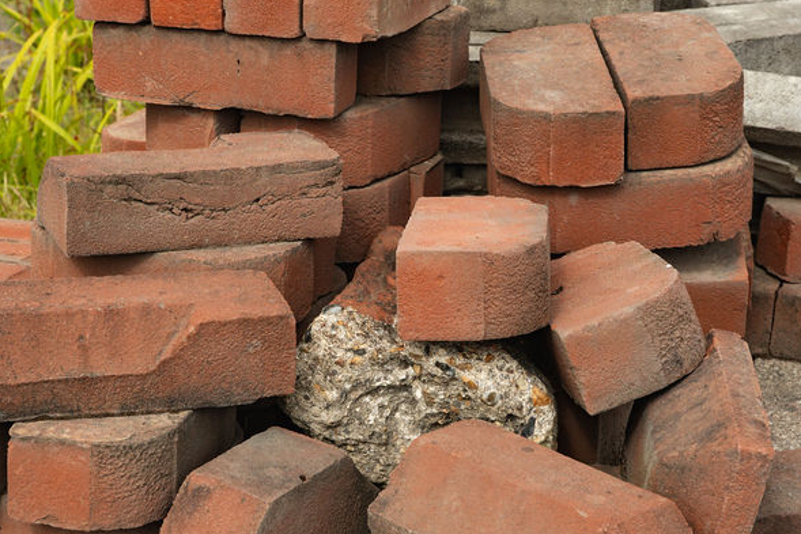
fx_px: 1780
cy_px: 272
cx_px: 340
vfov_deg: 17.1
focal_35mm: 80
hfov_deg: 25.3
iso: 400
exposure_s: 1/200
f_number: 10
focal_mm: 46
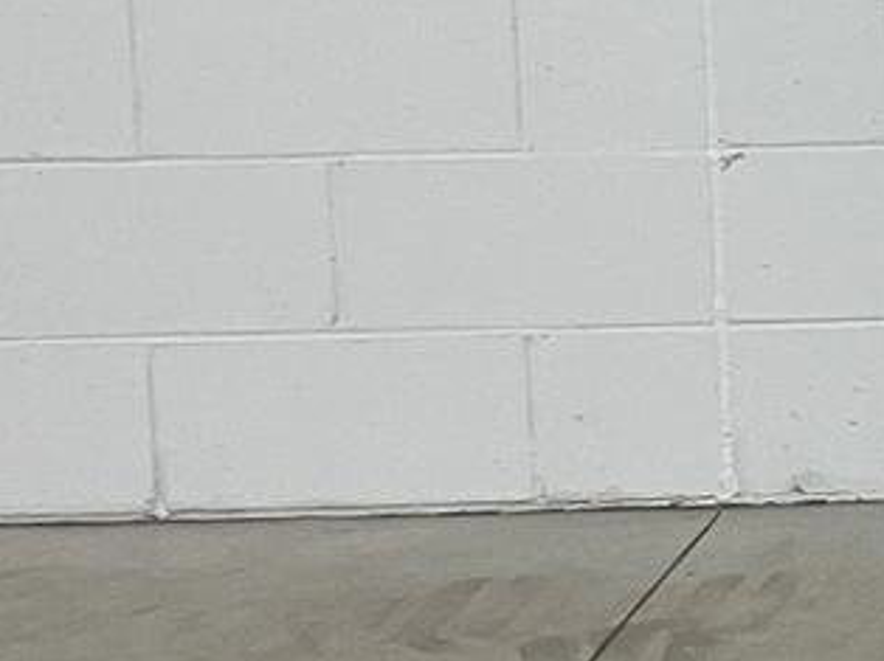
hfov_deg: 9.3
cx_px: 2317
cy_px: -214
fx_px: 4721
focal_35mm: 185
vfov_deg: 7.9
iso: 32
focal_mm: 3
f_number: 1.8
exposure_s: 1/122
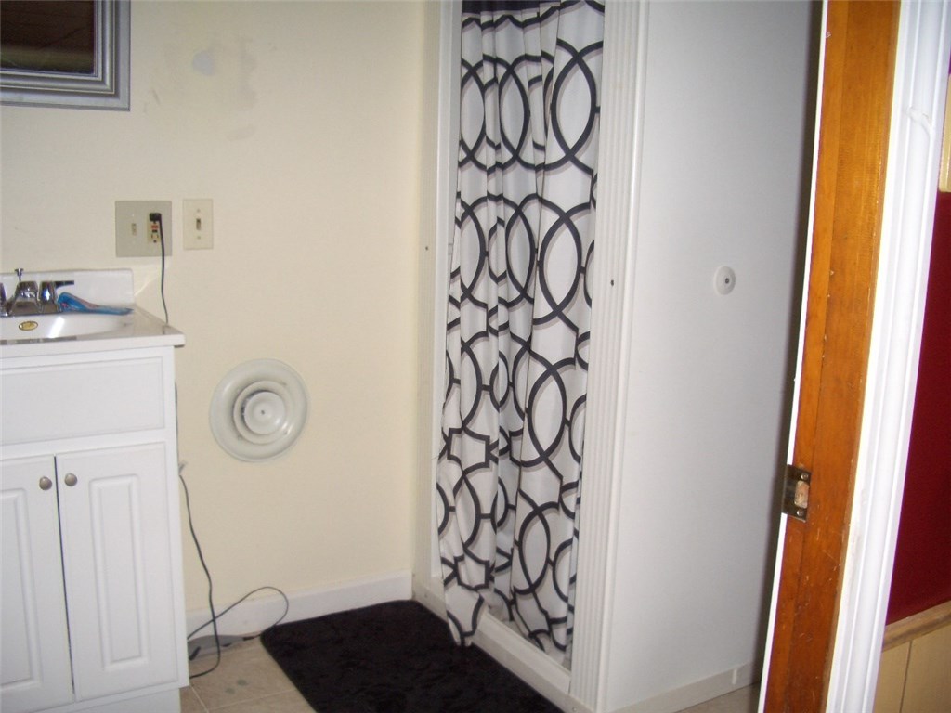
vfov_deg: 40.7
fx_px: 962
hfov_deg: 52.6
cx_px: 476
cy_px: 356
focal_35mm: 35
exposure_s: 1/60
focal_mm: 5.8
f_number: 2.6
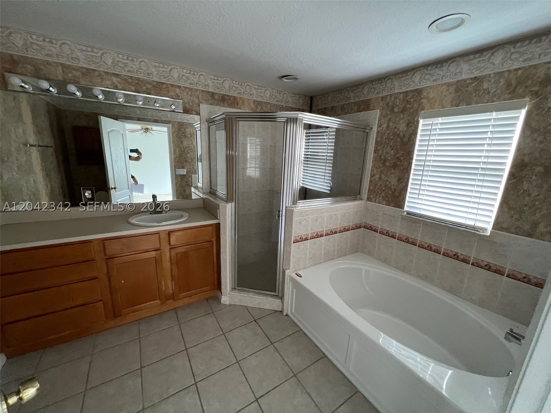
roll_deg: -1.5
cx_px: 276
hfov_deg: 106.2
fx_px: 207
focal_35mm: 13
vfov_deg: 89.9
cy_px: 206
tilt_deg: -13.1
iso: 320
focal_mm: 1.57
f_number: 1.8
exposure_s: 1/60
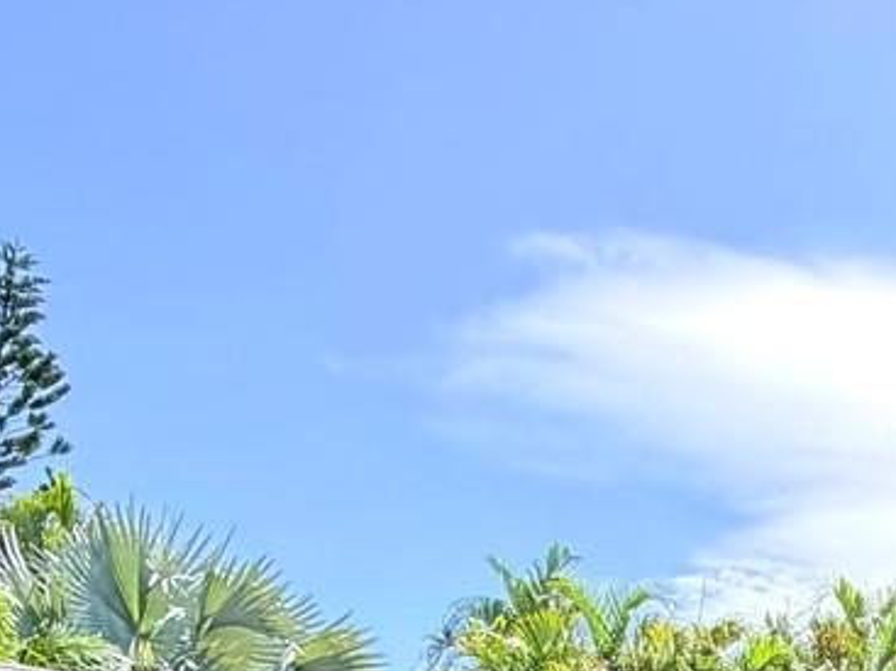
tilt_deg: +2.1
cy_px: 988
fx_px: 1578
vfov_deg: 20.7
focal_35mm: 61
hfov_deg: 29.1
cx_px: 950
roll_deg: +2.2
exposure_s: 1/502
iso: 50
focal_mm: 2.22
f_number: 2.2
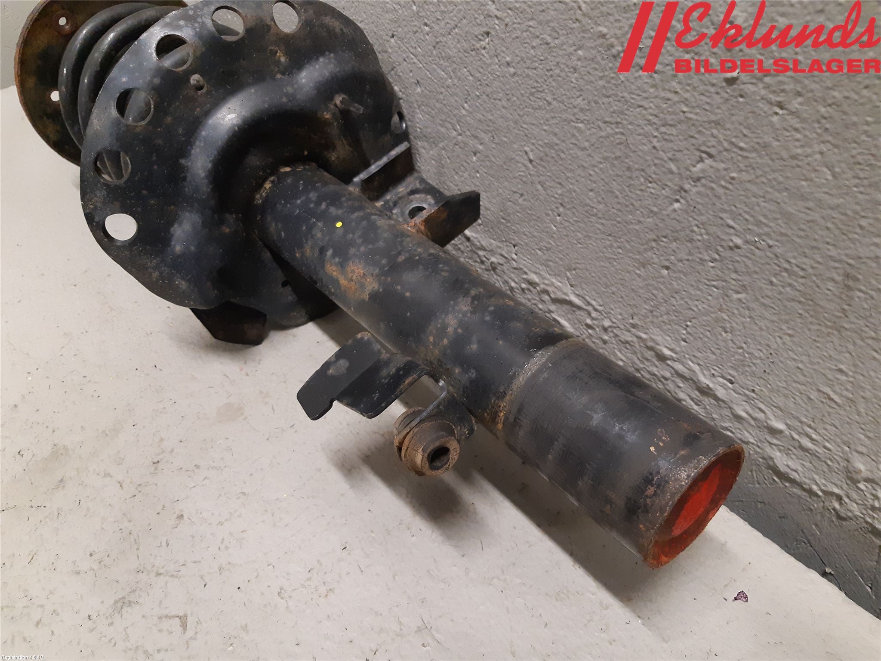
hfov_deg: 67.3
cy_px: 330
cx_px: 440
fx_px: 662
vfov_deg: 53.1
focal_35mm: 26
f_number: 1.7
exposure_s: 1/50
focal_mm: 3.93
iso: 250
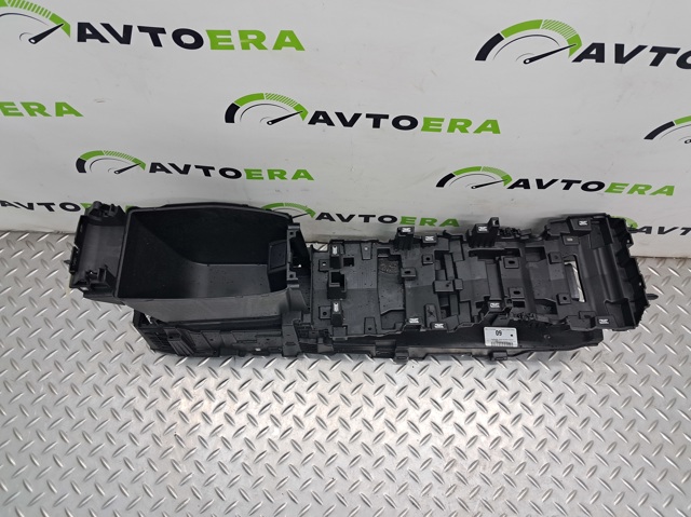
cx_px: 346
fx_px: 539
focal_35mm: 27
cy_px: 258
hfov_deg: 65.4
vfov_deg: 51.3
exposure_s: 1/50
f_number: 1.8
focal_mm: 4
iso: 80
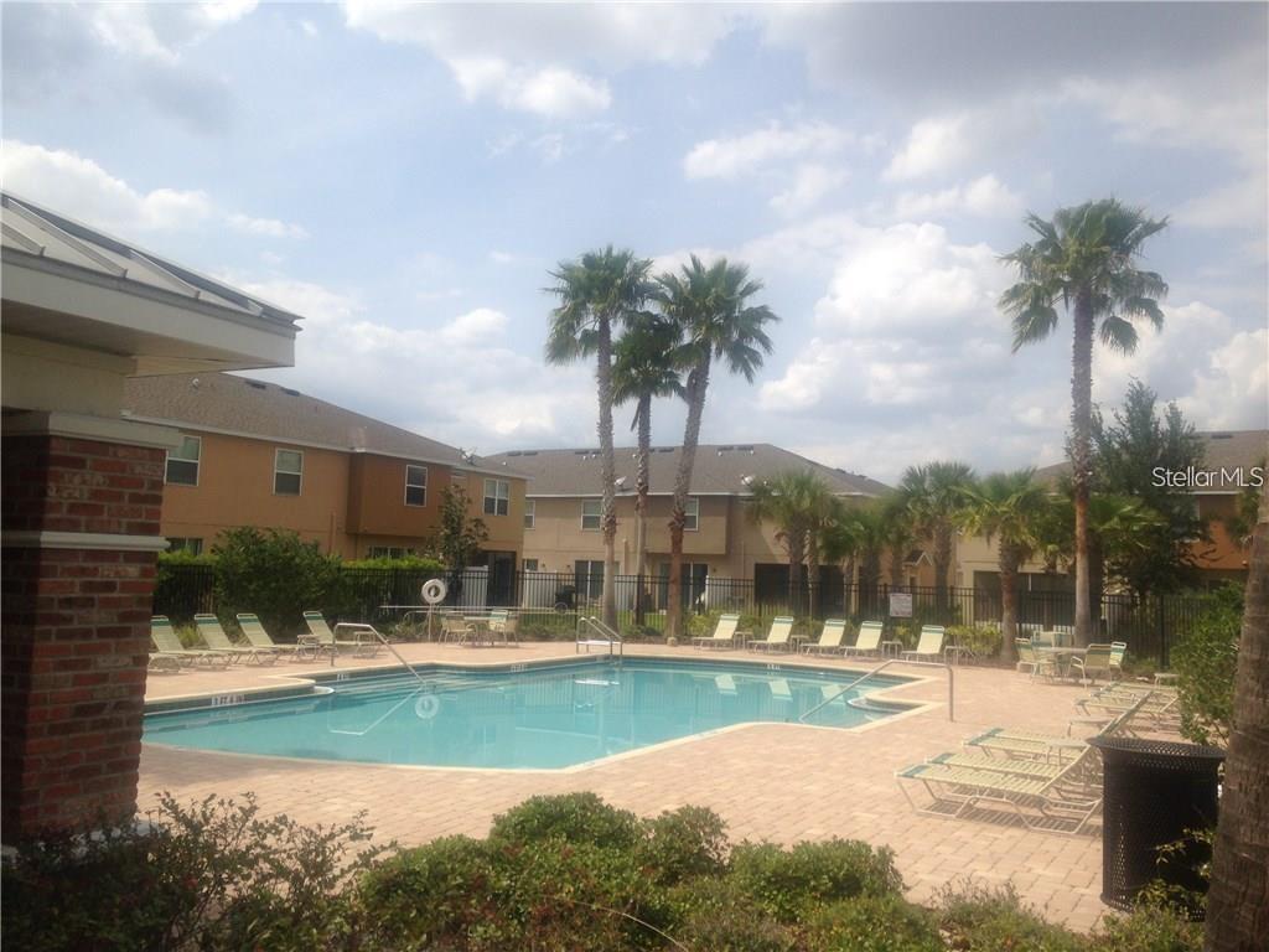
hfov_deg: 55.4
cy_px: 476
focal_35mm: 33
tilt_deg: +3.4
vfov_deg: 42.9
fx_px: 1210
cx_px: 634
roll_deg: -1.6
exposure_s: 1/2358
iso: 50
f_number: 2.4
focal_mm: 4.12
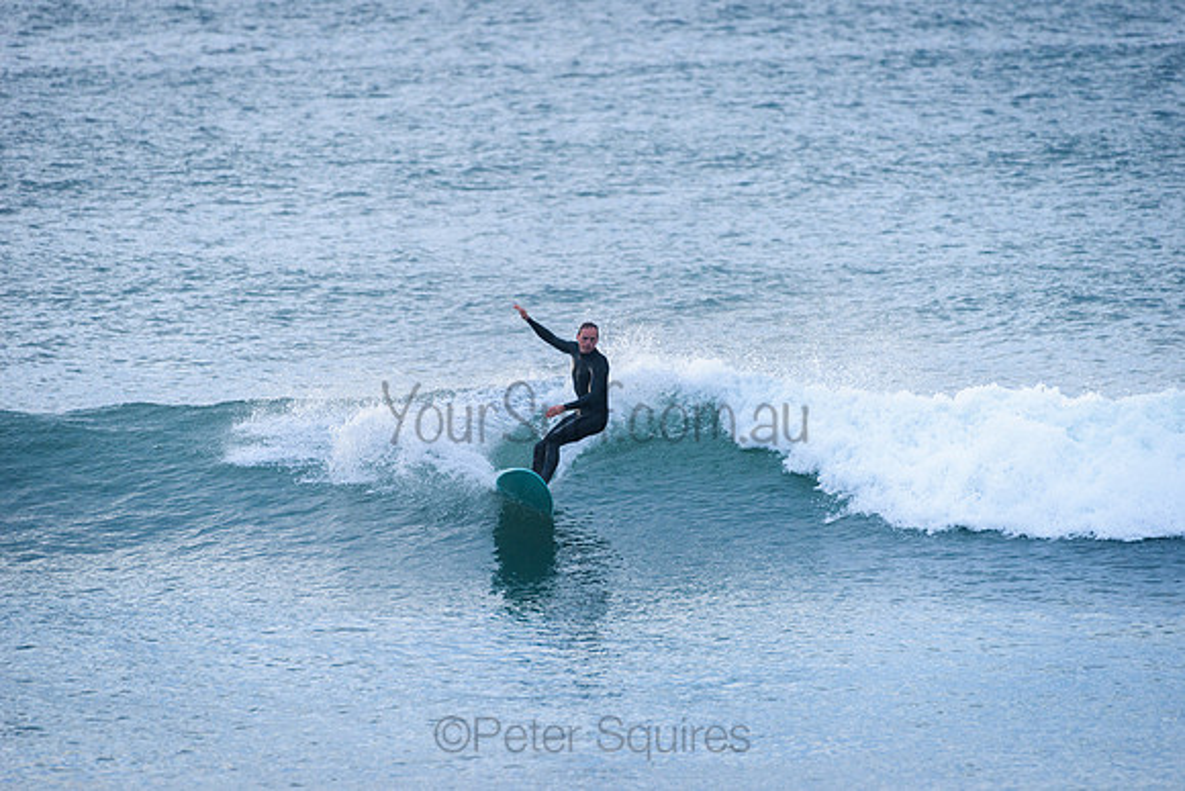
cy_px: 396
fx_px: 16554
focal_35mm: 503
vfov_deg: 2.7
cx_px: 592
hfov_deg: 4.1
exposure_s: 1/1000
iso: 500
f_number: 5.6
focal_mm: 500
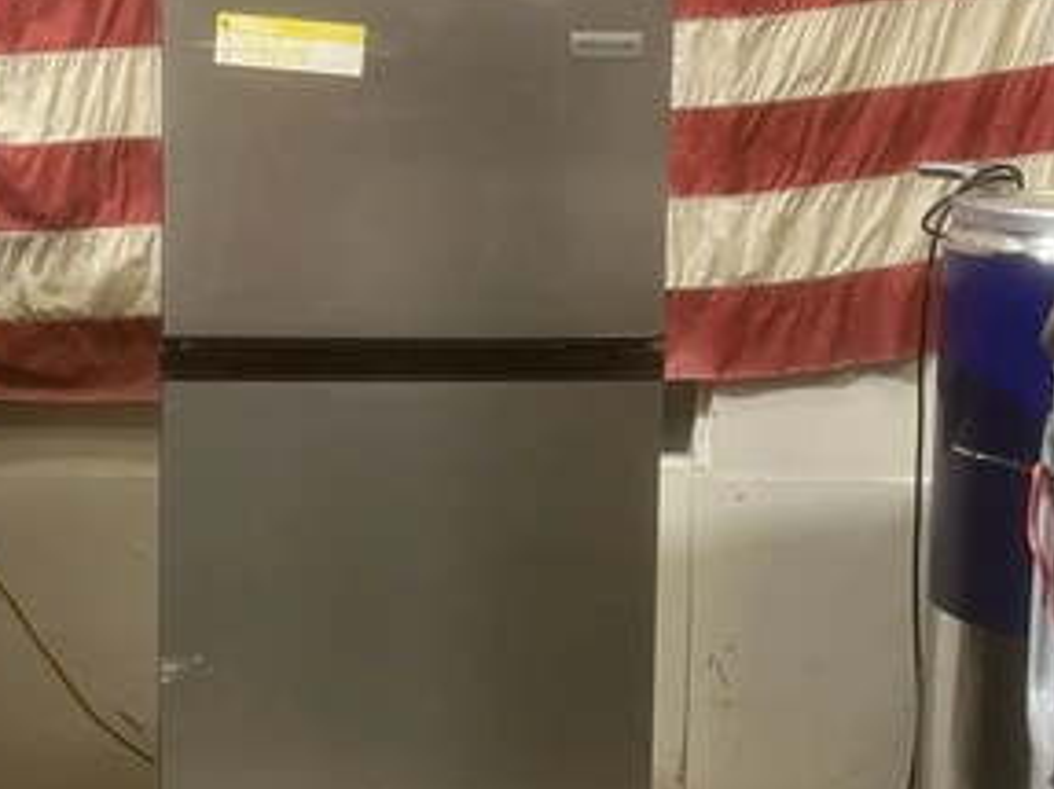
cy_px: 277
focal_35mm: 68
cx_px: 386
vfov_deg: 21.5
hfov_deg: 28.5
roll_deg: +0.1
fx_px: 2070
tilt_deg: -6.7
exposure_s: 1/60
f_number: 1.6
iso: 125
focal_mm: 5.1
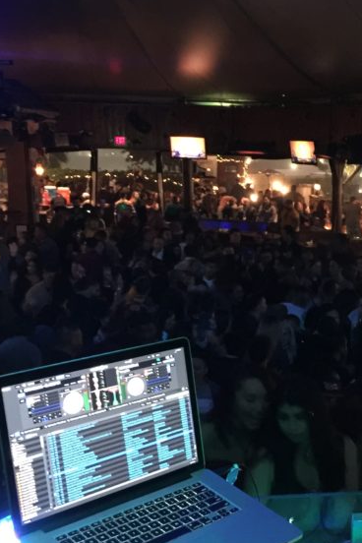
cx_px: 378
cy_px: 327
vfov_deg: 35.5
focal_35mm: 56
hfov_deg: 23.0
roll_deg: -2.9
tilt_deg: -10.9
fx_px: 845
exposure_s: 1/4
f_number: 2.2
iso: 200
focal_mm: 4.15
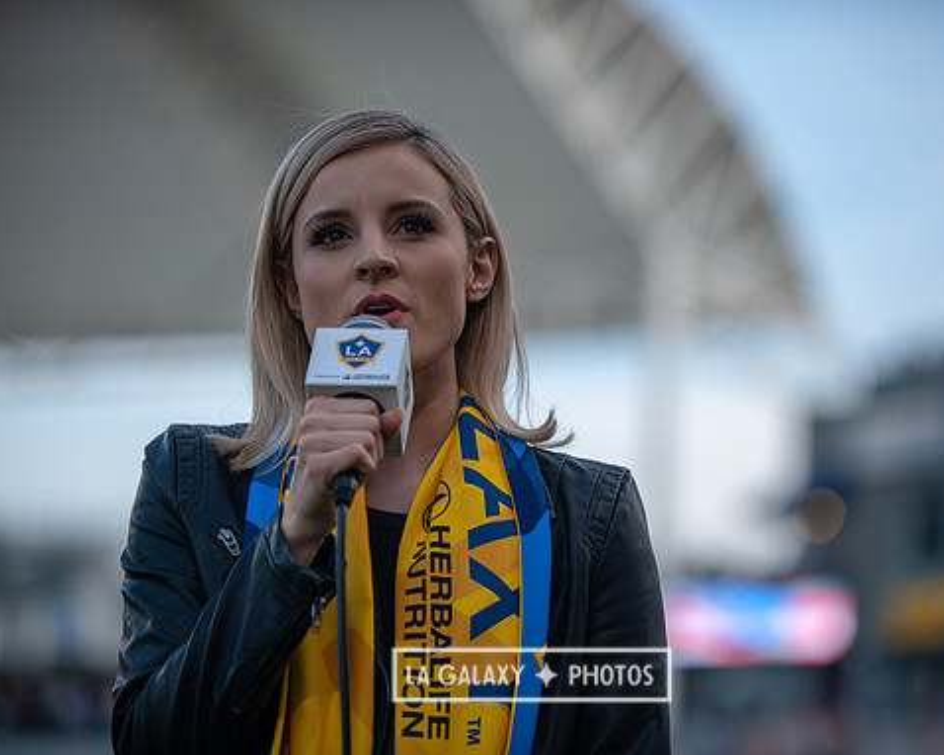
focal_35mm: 148
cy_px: 378
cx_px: 531
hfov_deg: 13.0
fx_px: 4133
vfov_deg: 10.4
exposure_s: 1/1600
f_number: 2.8
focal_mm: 130
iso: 250
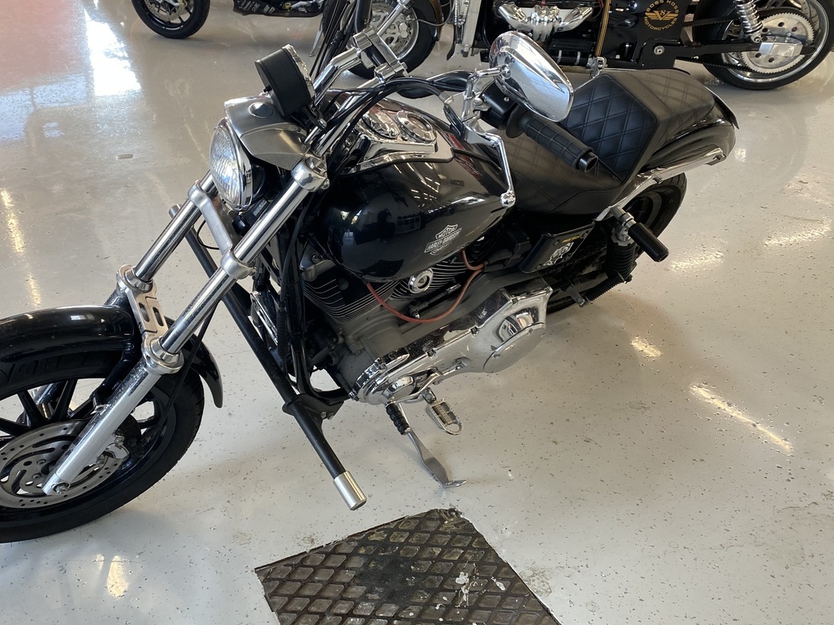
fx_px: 867
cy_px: 254
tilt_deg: -28.3
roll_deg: +2.4
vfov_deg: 39.5
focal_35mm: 36
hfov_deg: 50.7
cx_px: 302
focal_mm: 4.25
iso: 80
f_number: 1.8
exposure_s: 1/100
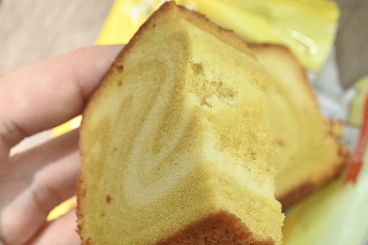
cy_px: 122
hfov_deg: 33.4
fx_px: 613
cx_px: 184
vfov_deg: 22.6
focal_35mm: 60
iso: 3200
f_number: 13
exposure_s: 1/125
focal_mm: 60
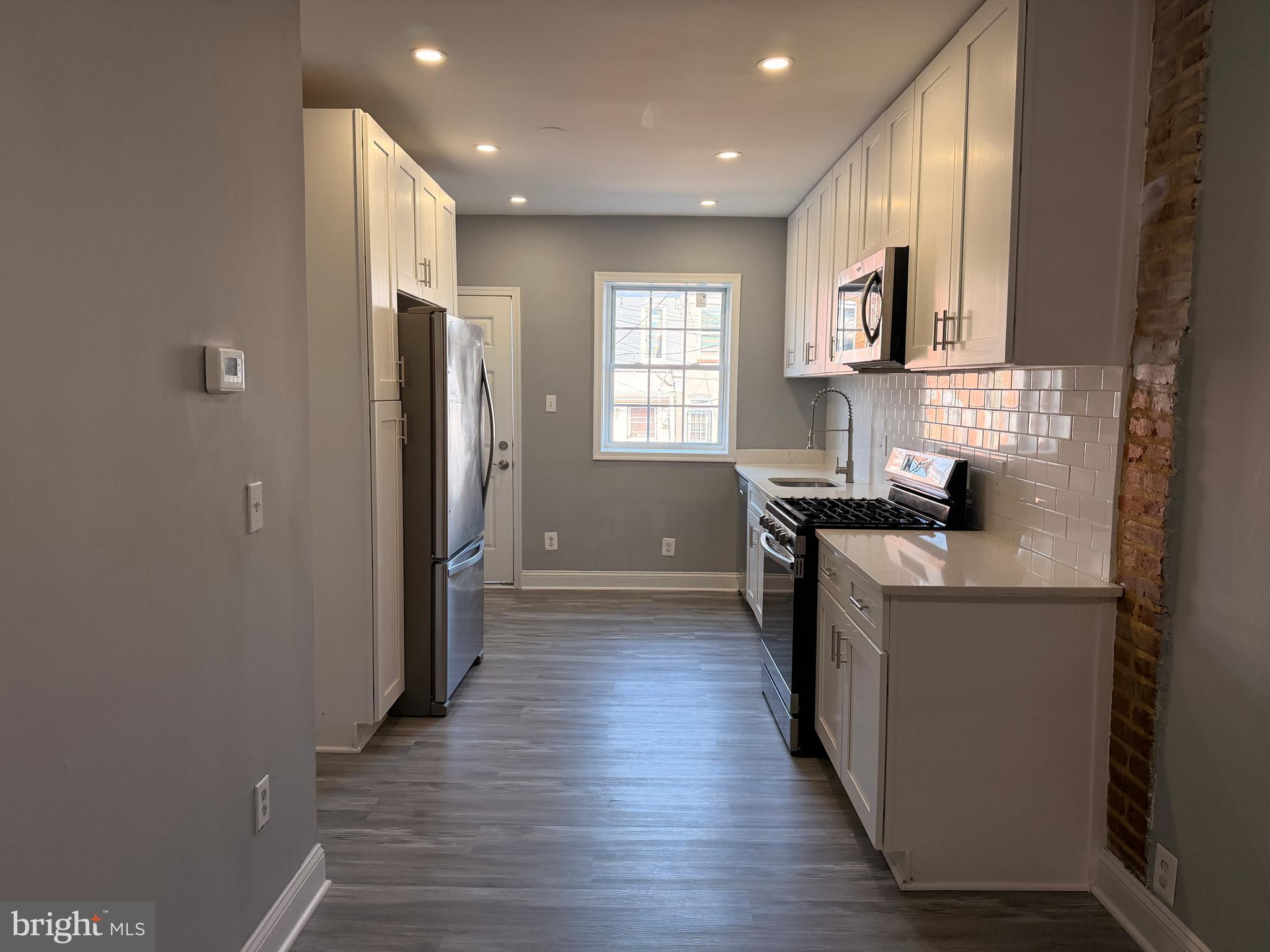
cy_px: 476
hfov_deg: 71.6
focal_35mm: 24
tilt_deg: -5.4
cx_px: 635
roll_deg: -0.2
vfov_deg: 56.8
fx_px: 881
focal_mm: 6.76
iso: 200
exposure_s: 1/226
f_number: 1.78
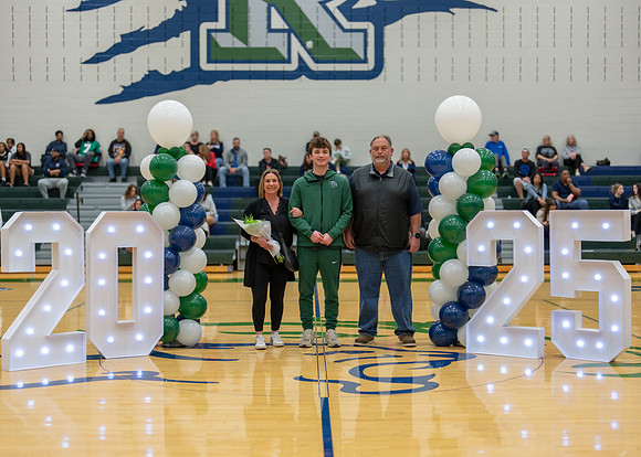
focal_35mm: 52
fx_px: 954
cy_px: 228
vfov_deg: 27.0
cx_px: 320
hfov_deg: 37.2
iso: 320
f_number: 1.2
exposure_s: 1/400
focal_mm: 50
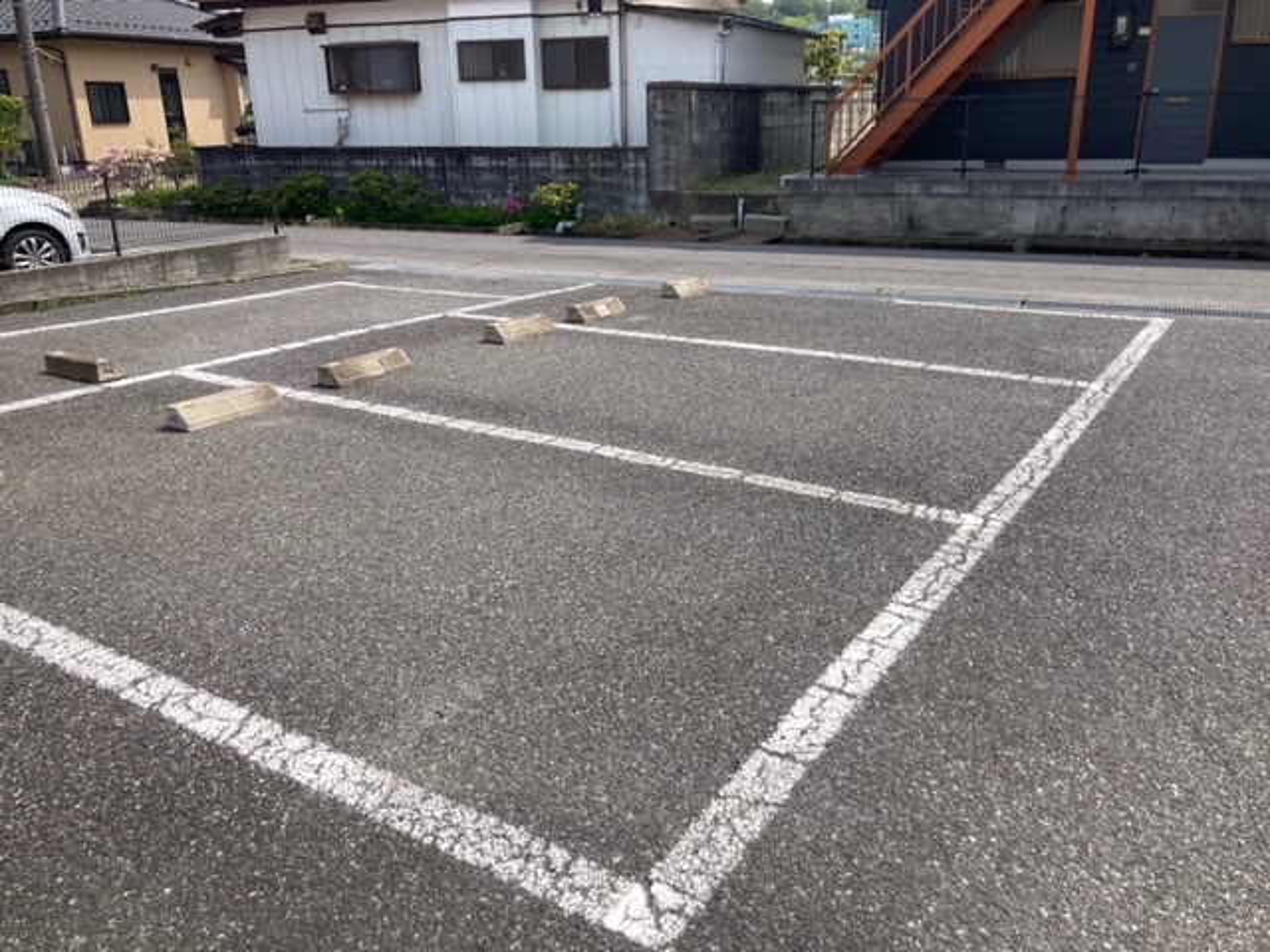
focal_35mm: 28
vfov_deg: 49.7
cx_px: 635
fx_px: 1027
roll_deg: +1.0
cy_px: 476
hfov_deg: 63.4
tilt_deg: -17.5
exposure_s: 1/1799
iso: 20
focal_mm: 3.99
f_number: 1.8
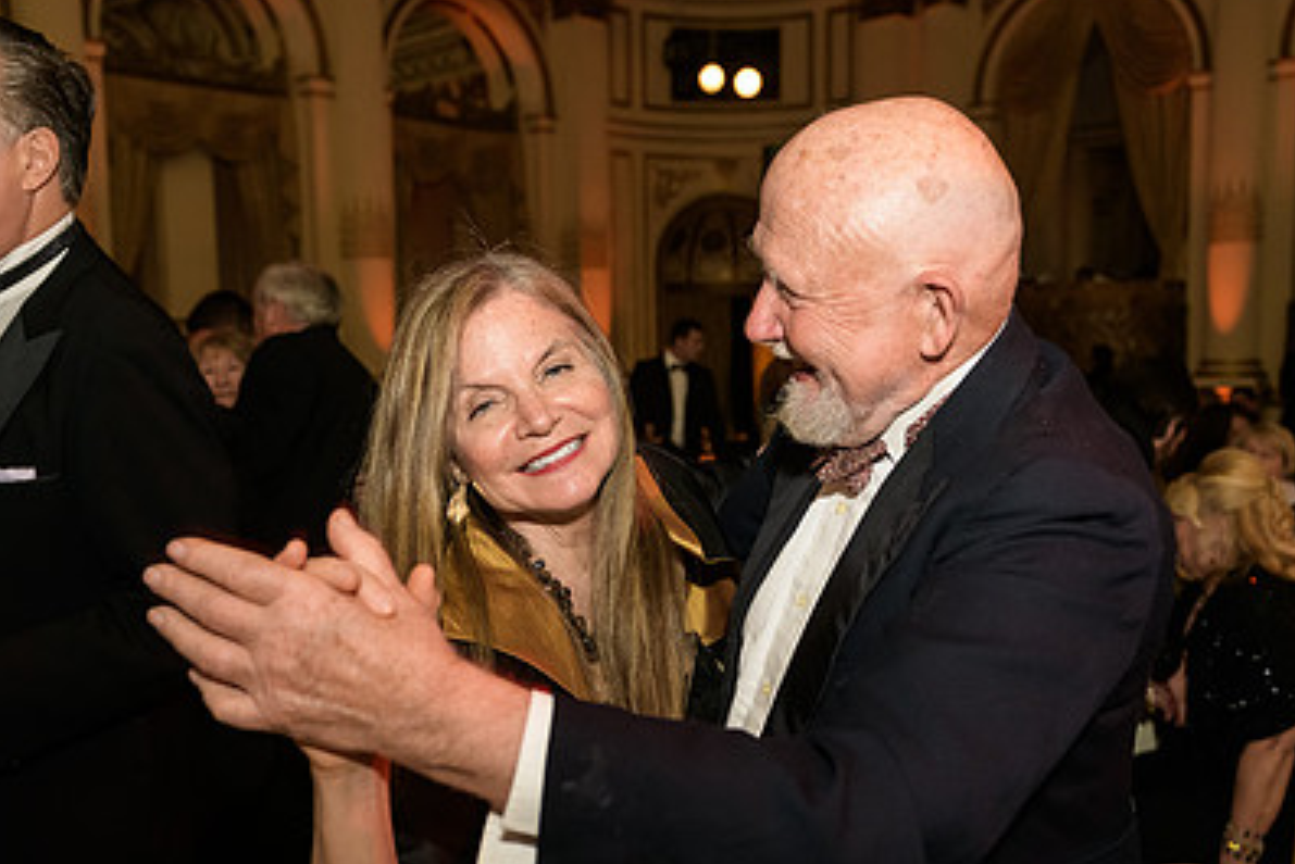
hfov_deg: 50.6
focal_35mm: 38
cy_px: 530
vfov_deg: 34.9
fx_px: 1367
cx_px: 603
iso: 1600
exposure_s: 1/100
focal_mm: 26
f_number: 3.2
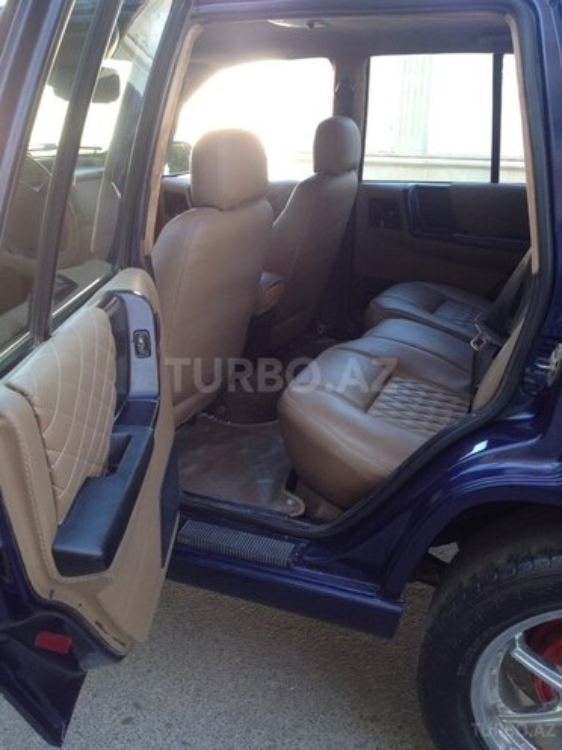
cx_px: 281
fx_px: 758
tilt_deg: -25.1
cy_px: 375
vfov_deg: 52.6
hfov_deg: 40.7
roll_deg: +1.2
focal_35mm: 35
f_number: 2.4
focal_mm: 4.28
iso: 80
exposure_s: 1/120
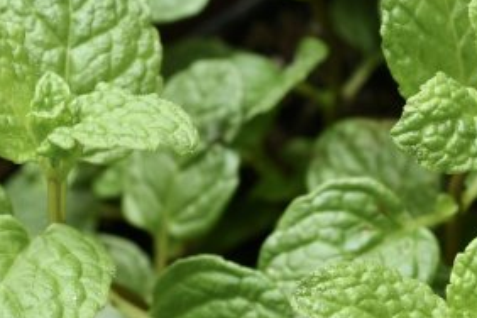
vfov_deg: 10.5
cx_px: 475
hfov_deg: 15.5
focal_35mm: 130
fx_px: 1722
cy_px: 313
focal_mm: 40
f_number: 8
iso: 100
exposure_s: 1/2.5
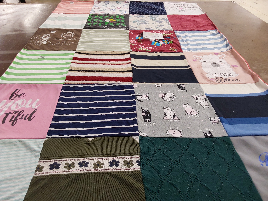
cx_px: 134
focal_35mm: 28
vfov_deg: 49.7
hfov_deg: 63.4
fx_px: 217
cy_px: 100
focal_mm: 2.91
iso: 100
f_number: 1.9
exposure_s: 1/50
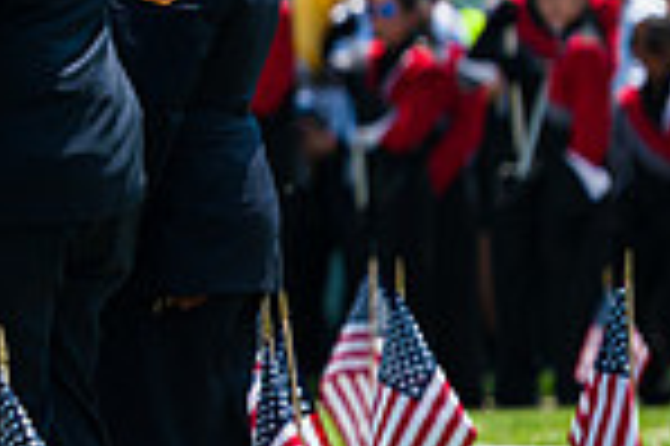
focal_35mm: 701
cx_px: -468
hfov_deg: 2.9
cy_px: -9
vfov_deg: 2.0
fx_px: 13032
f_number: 3.2
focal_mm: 180
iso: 200
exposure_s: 1/2500
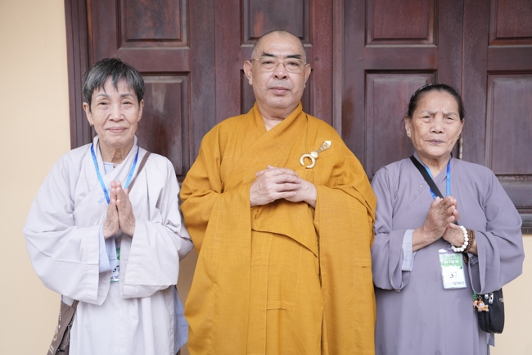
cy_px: 178
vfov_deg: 35.0
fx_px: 561
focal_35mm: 38
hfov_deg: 50.7
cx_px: 266
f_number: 2.2
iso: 800
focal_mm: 38
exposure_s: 1/2000
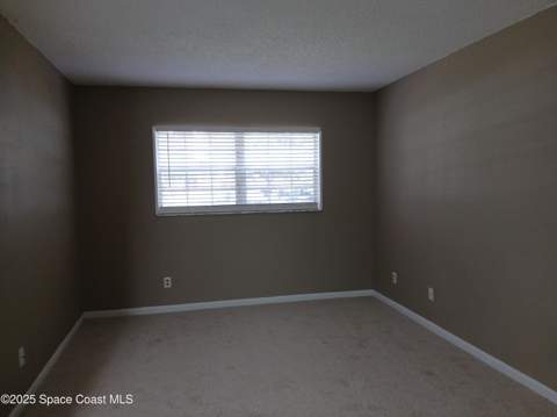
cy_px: 208
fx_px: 418
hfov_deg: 67.4
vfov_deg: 53.0
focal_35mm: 26
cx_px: 278
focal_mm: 3.98
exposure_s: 1/60
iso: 160
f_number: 1.8
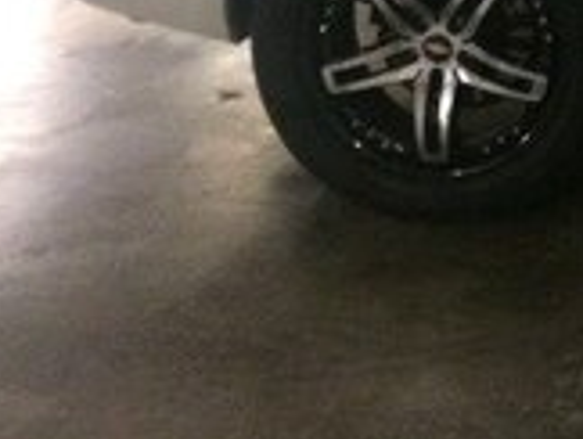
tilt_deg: -10.0
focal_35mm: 118
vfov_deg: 11.9
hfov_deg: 14.4
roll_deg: -0.1
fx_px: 1990
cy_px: -257
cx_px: 1101
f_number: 2.2
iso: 320
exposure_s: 1/17
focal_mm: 4.15
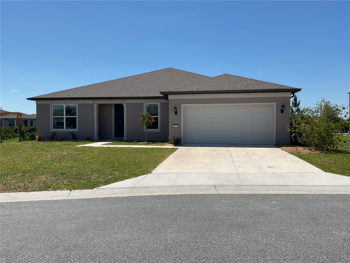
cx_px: 175
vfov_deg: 48.2
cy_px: 132
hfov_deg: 61.7
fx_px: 293
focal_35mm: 29
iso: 16
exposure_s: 1/3534
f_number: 1.8
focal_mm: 3
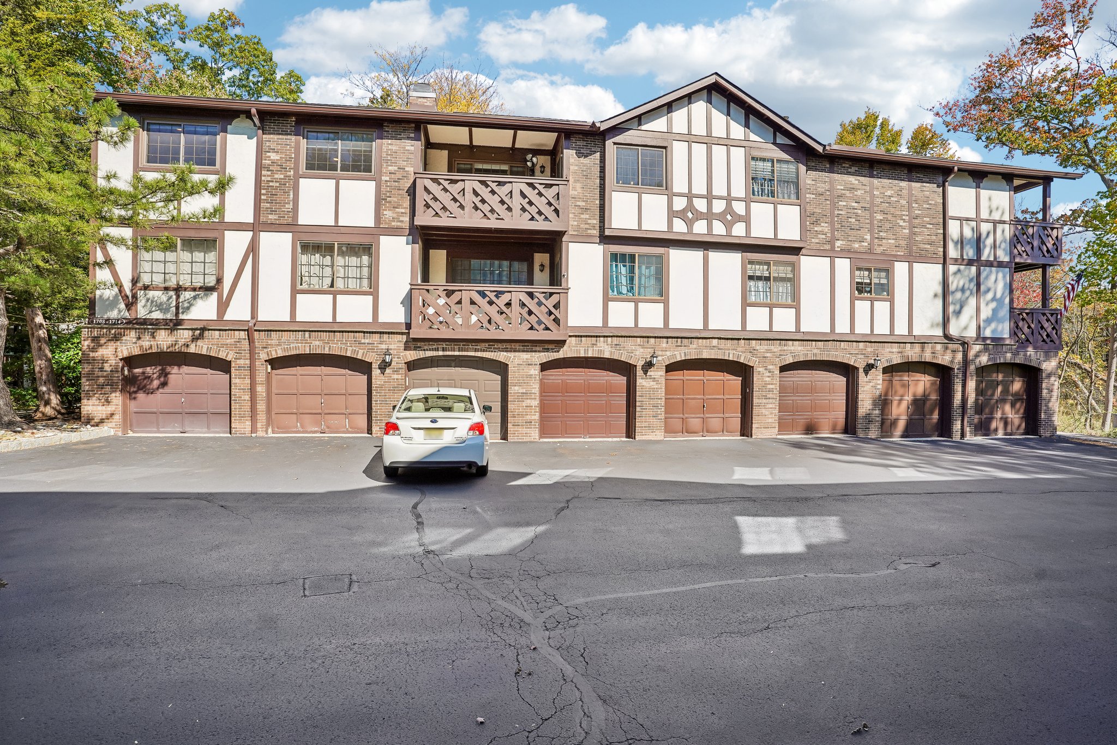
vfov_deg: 73.7
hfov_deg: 96.7
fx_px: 496
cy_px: 372
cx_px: 558
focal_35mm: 16
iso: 125
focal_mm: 16
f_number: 8
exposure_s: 1/160
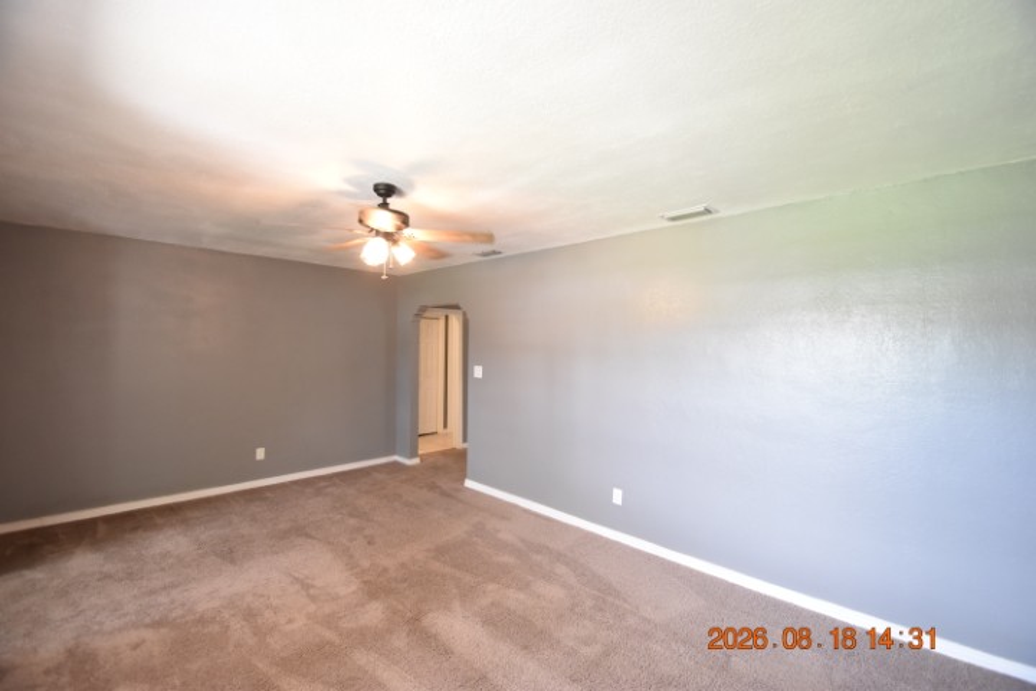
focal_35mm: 15
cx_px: 518
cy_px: 346
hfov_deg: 100.4
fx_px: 432
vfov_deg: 77.3
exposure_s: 1/60
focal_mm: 10
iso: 1100
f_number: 3.5
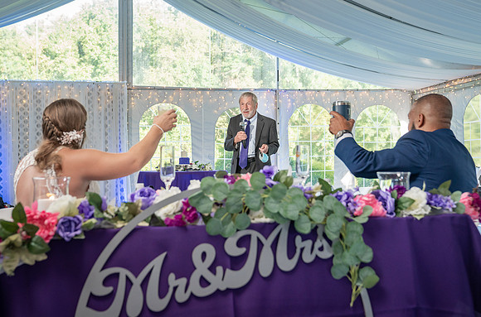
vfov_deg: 31.0
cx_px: 220
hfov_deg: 45.5
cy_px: 147
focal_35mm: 43
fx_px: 573
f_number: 4
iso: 640
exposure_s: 1/200
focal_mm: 39
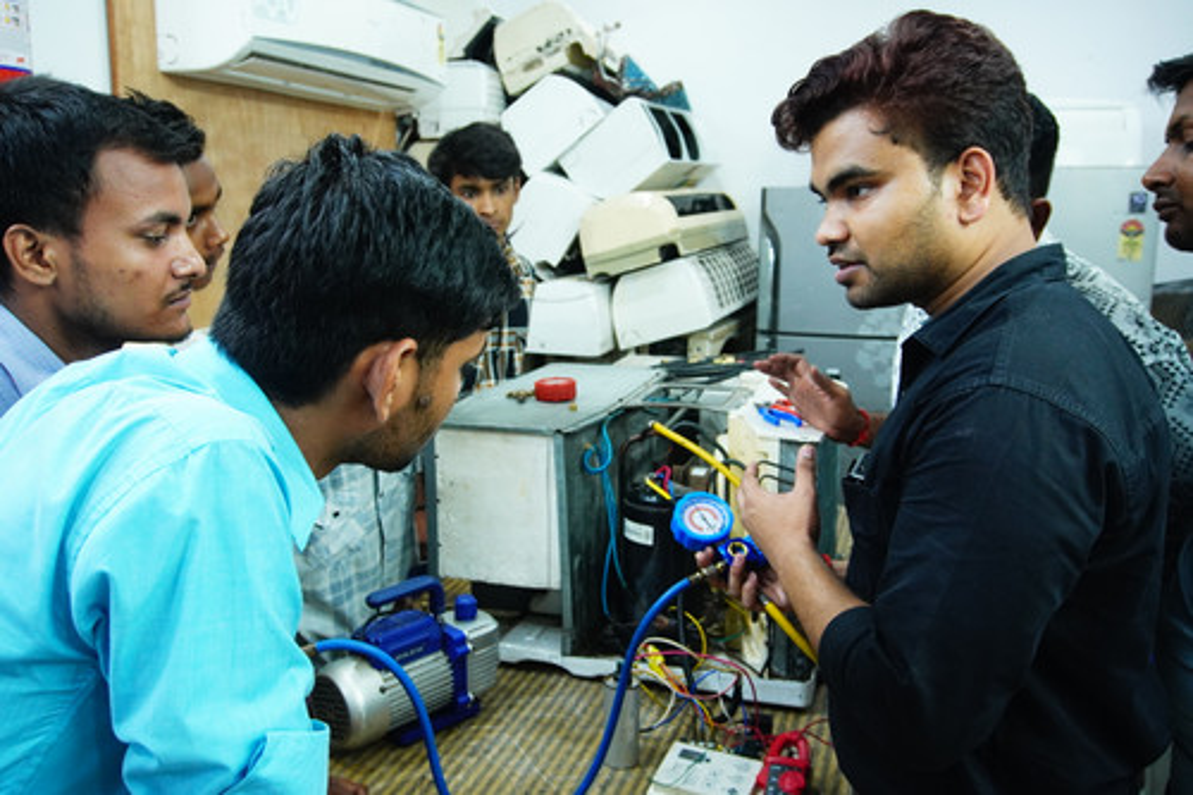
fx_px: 1043
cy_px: 398
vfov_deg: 41.7
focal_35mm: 32
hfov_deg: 59.5
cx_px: 596
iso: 1250
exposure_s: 1/50
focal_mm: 21
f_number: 5
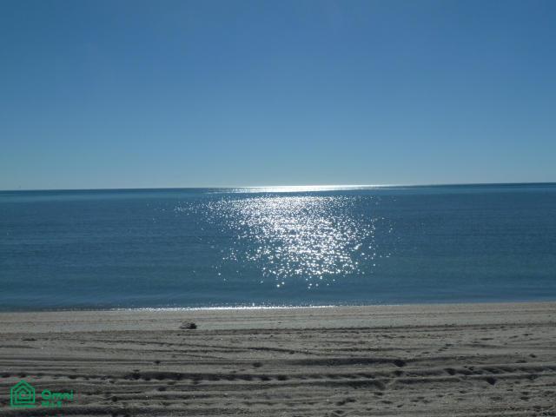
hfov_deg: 44.8
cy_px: 208
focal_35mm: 42
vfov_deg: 34.3
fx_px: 675
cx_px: 278
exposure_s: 1/1000
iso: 80
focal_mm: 6.9
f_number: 6.3
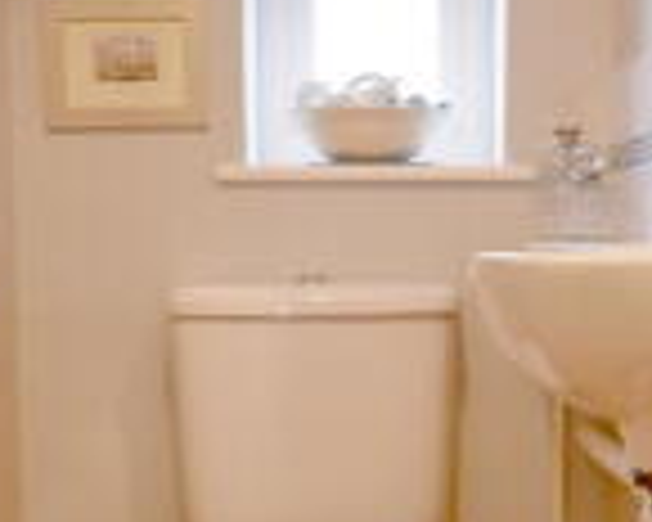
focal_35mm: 76
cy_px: 443
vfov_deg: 19.9
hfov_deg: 24.9
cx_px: 447
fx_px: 1467
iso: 800
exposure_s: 1/60
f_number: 4
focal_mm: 18
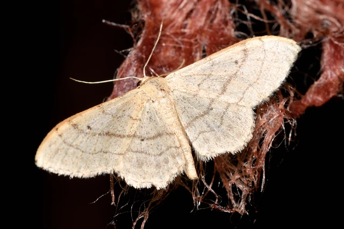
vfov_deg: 6.1
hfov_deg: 9.2
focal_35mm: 225
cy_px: 114
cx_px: 172
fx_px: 2149
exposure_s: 1/250
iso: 100
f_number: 10
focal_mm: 150
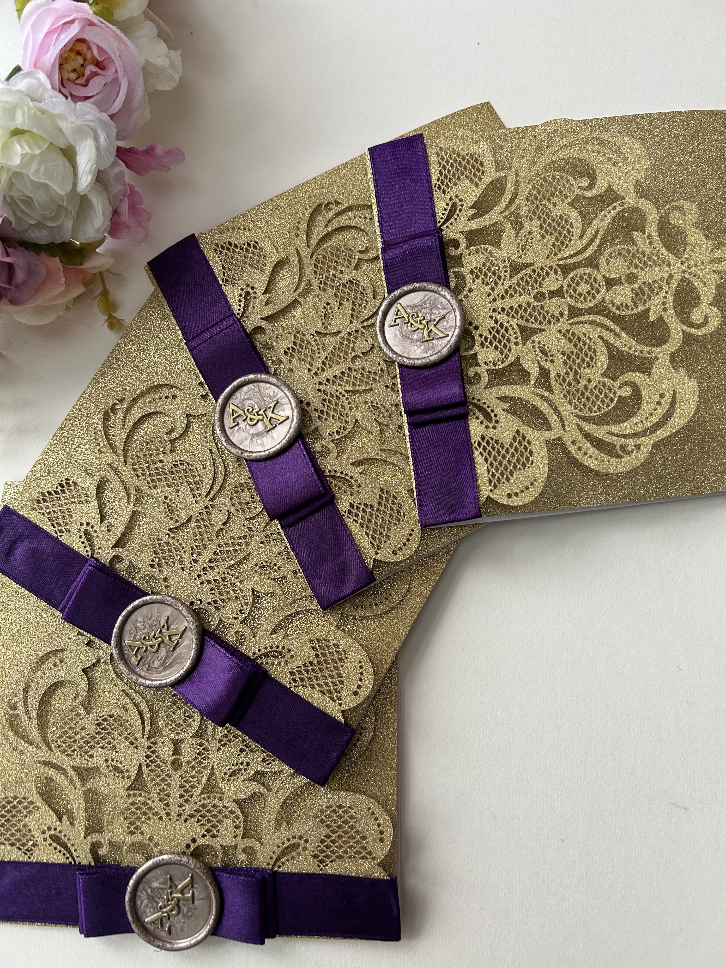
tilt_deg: -72.6
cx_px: 363
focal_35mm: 26
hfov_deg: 53.1
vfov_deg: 67.3
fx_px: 727
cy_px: 484
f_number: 1.5
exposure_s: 1/117
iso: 125
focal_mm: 5.7
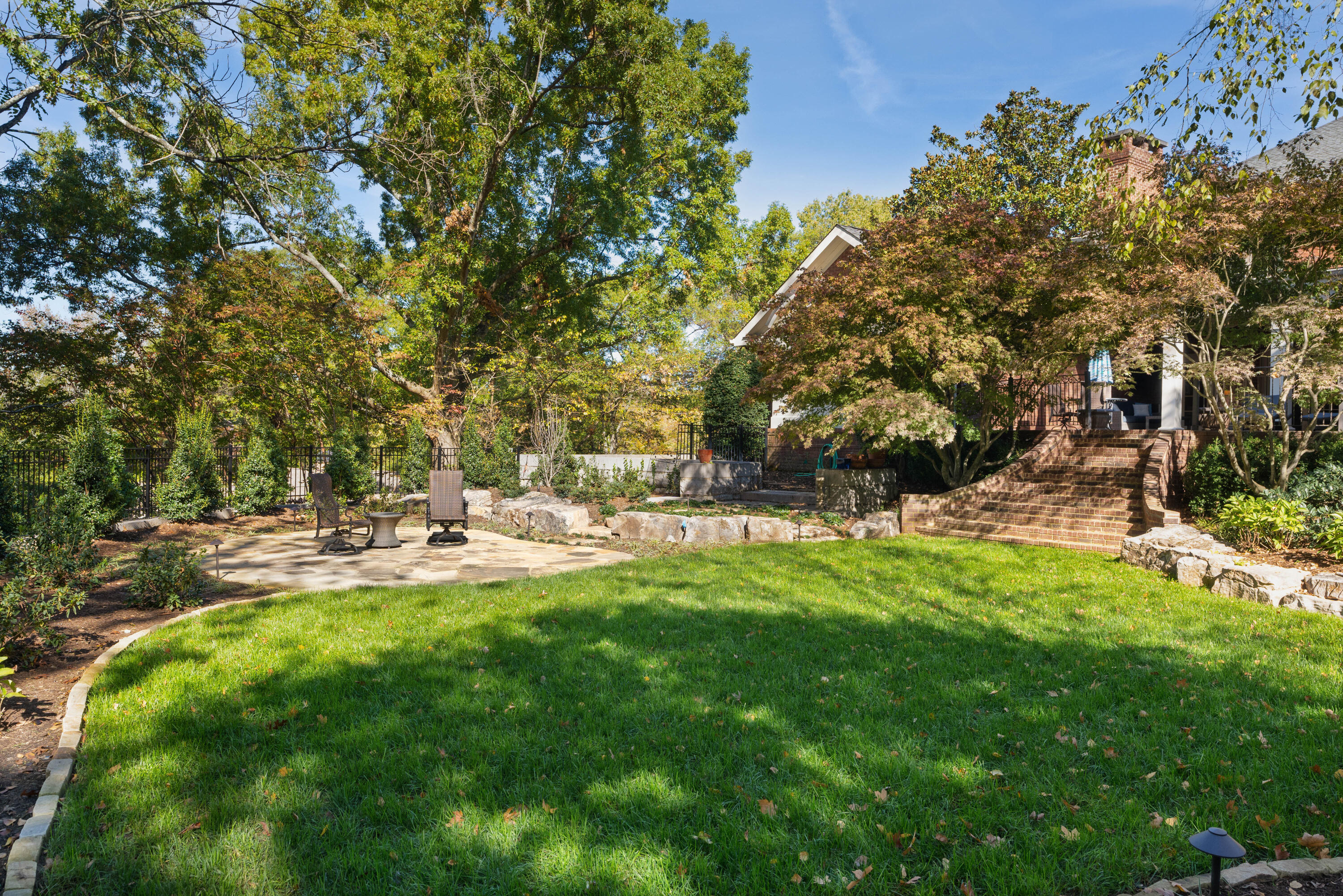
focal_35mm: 25
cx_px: 672
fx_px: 933
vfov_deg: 51.3
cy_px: 448
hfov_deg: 71.5
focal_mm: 25
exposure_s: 1/320
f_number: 7.1
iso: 320
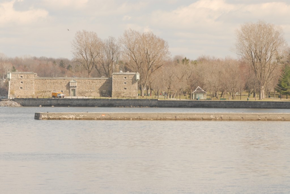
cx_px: 145
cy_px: 97
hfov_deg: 6.9
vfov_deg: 4.6
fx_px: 2419
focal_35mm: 300
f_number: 5.6
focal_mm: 200
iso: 320
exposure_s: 1/250
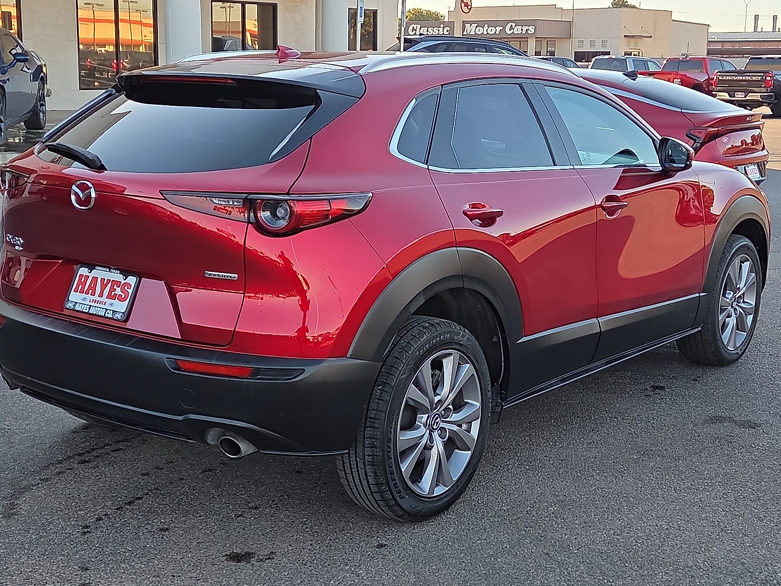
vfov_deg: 29.1
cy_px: 278
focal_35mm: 50
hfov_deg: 38.2
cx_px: 382
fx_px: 1128
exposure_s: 1/400
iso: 25
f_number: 1.8
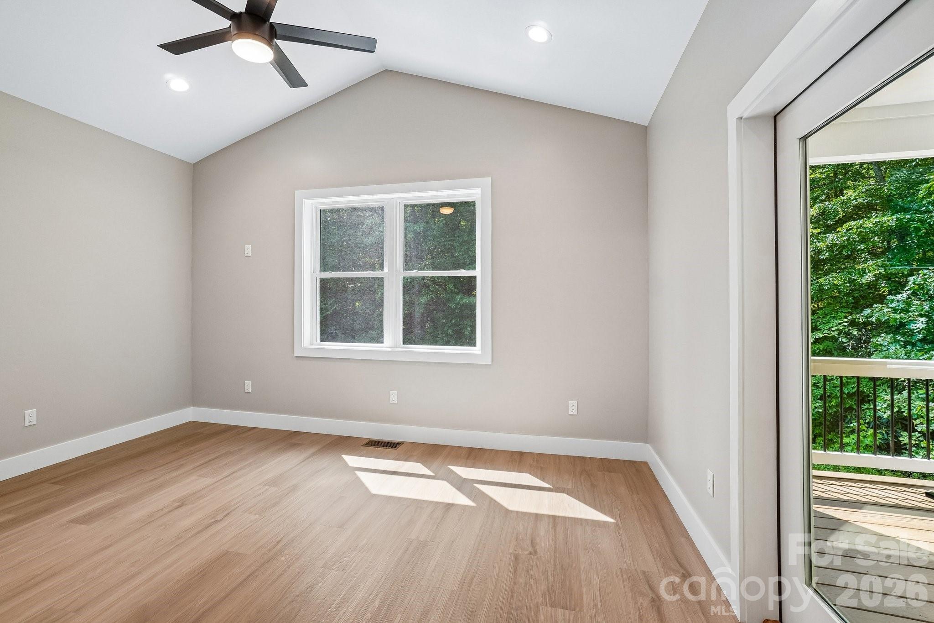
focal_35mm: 15
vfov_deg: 77.3
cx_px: 467
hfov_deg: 100.4
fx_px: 389
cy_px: 312
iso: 160
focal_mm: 10
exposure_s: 1/30
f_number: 8
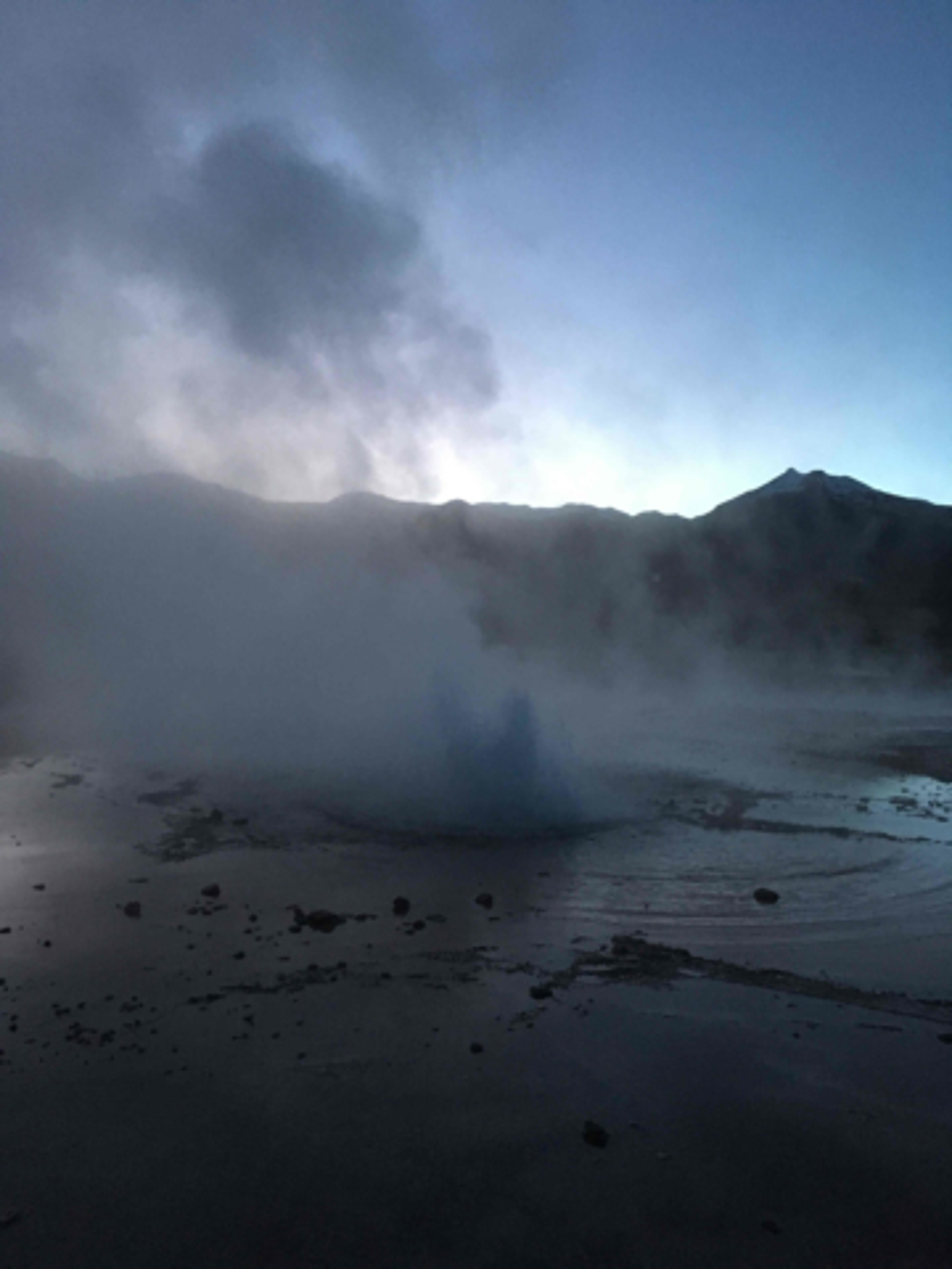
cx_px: 476
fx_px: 1063
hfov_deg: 48.2
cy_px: 634
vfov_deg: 61.7
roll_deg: +0.2
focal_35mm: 29
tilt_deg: -0.3
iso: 200
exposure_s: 1/17
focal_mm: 4.15
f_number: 2.2
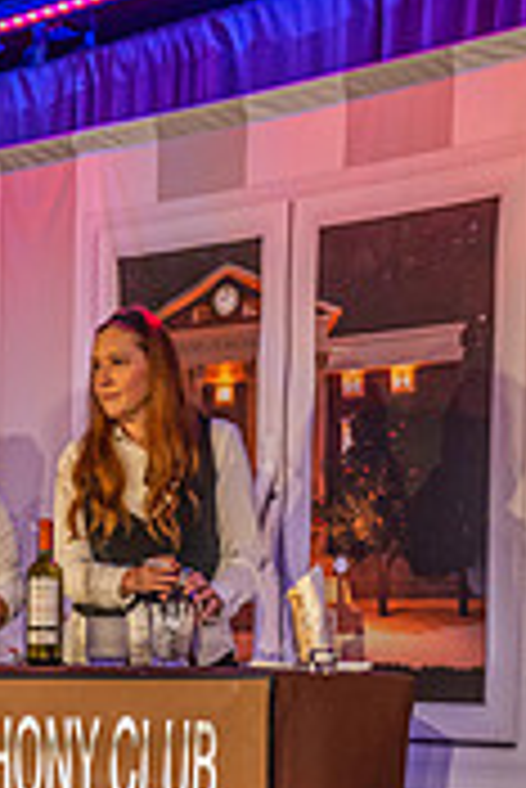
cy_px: 752
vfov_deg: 21.9
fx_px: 1968
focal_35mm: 90
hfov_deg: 14.6
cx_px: -139
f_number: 4.5
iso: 5000
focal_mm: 35
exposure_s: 1/200
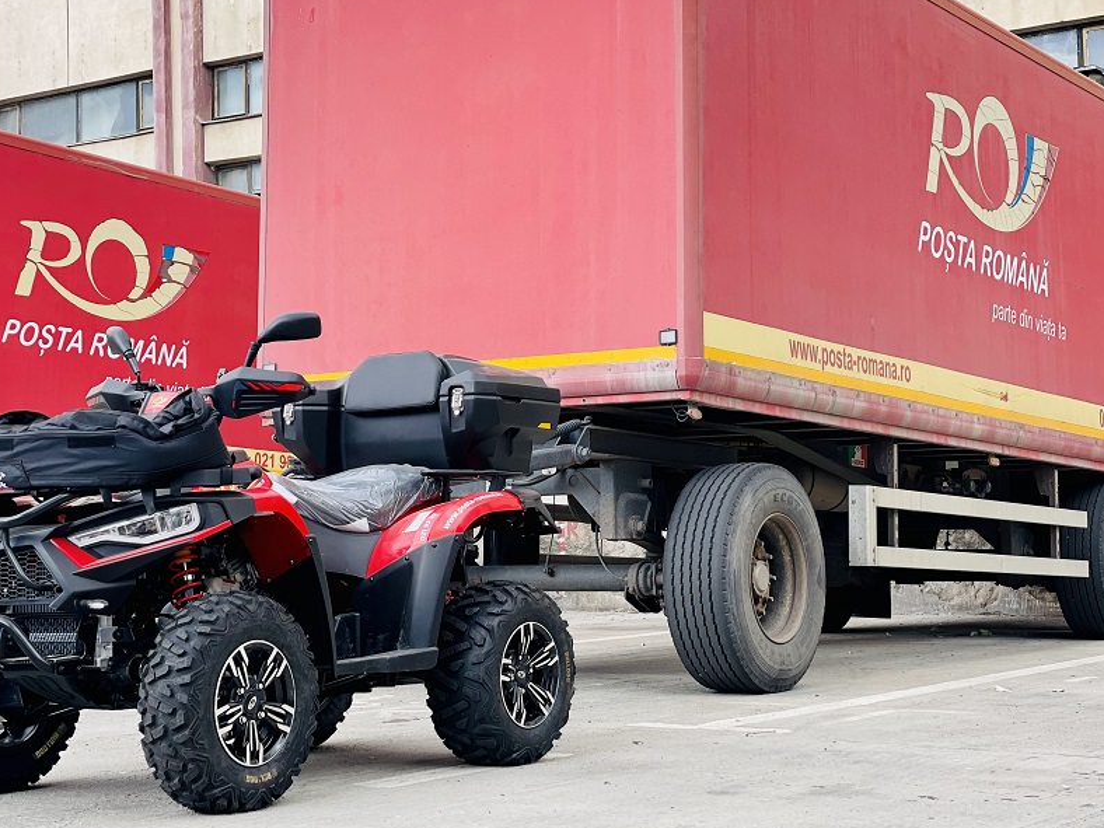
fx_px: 2105
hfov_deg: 29.4
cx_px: 531
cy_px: 354
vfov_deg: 22.2
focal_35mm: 66
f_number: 2
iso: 32
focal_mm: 6
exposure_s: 1/122
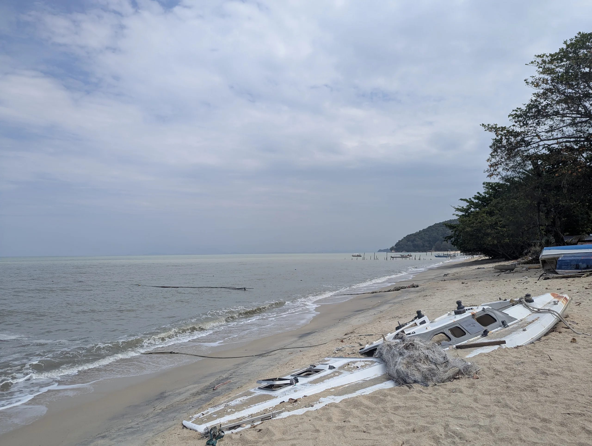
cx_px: 296
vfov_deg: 56.9
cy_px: 223
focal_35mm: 24
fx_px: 411
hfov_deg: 71.5
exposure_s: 1/3774
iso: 54
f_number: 1.85
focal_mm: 6.81
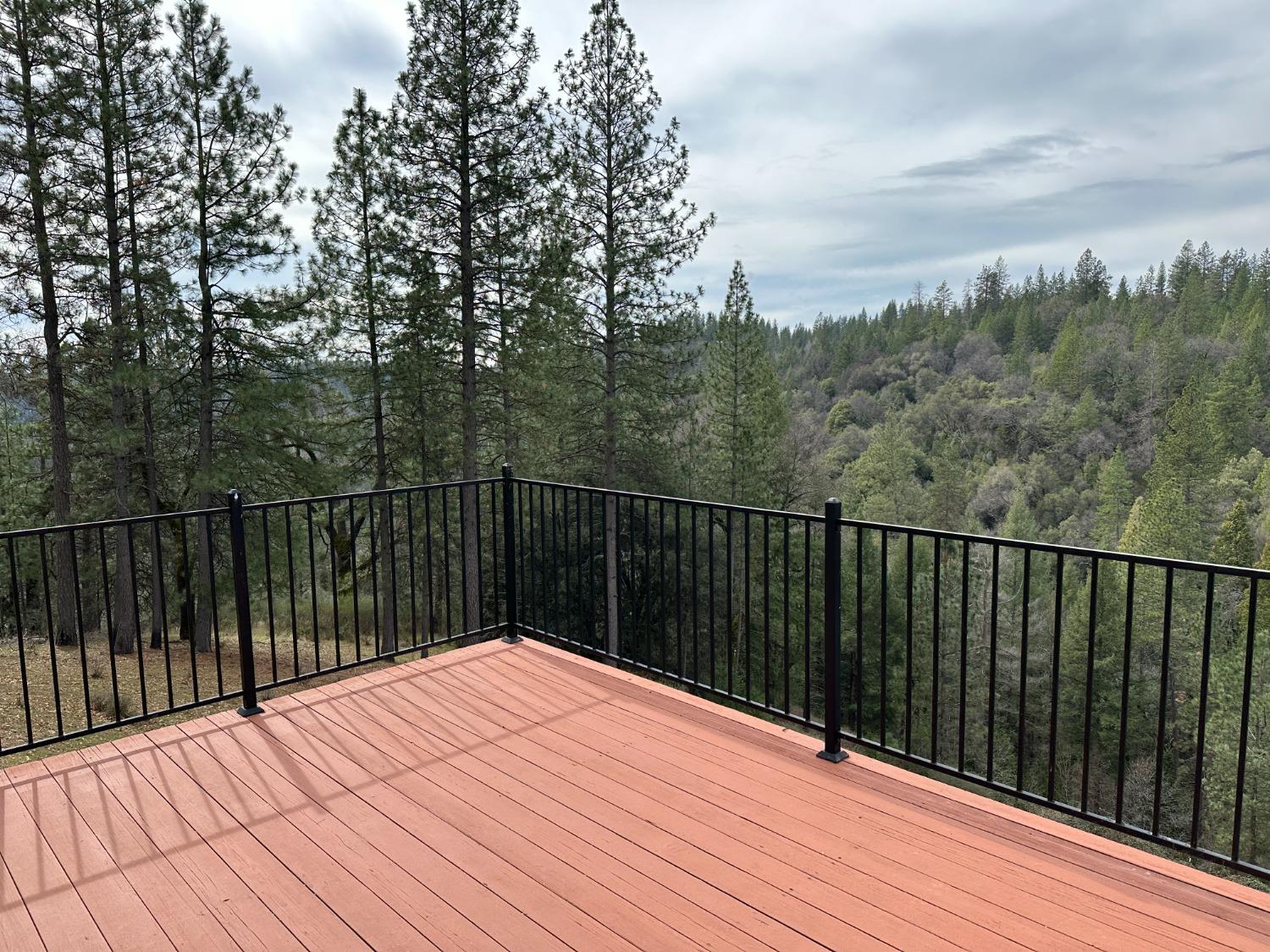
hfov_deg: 71.6
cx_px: 635
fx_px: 881
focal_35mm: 24
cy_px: 476
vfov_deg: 56.8
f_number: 1.78
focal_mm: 6.86
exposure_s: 1/2469
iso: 80
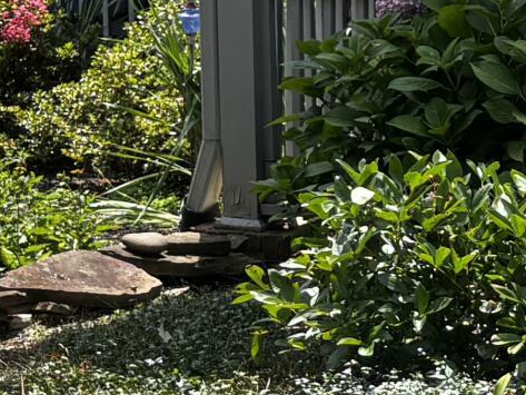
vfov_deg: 9.0
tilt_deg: -11.0
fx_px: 2508
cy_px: 241
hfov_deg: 11.5
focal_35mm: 165
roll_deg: -0.1
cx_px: 771
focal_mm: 5.96
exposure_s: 1/1311
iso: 50
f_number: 1.6
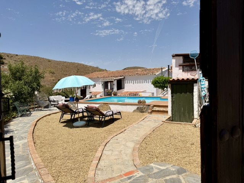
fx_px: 169
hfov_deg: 71.6
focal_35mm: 24
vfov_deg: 56.8
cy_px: 92
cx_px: 122
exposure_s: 1/9091
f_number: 1.78
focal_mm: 6.76
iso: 80
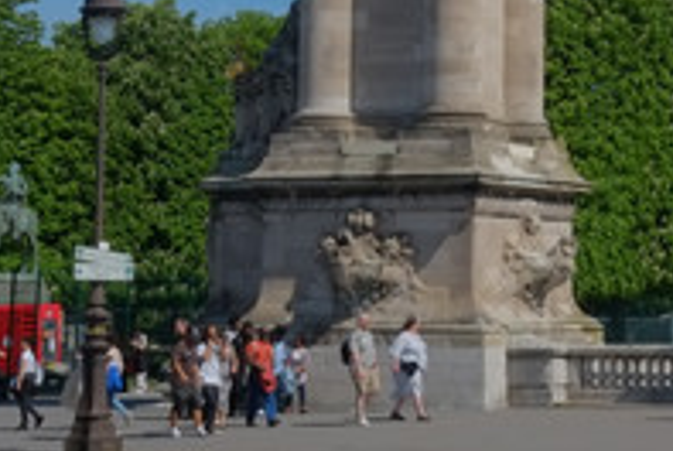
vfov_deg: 10.2
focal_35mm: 133
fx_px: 2490
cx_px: 646
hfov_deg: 15.2
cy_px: -101
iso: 200
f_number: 13
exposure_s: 1/350
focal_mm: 27
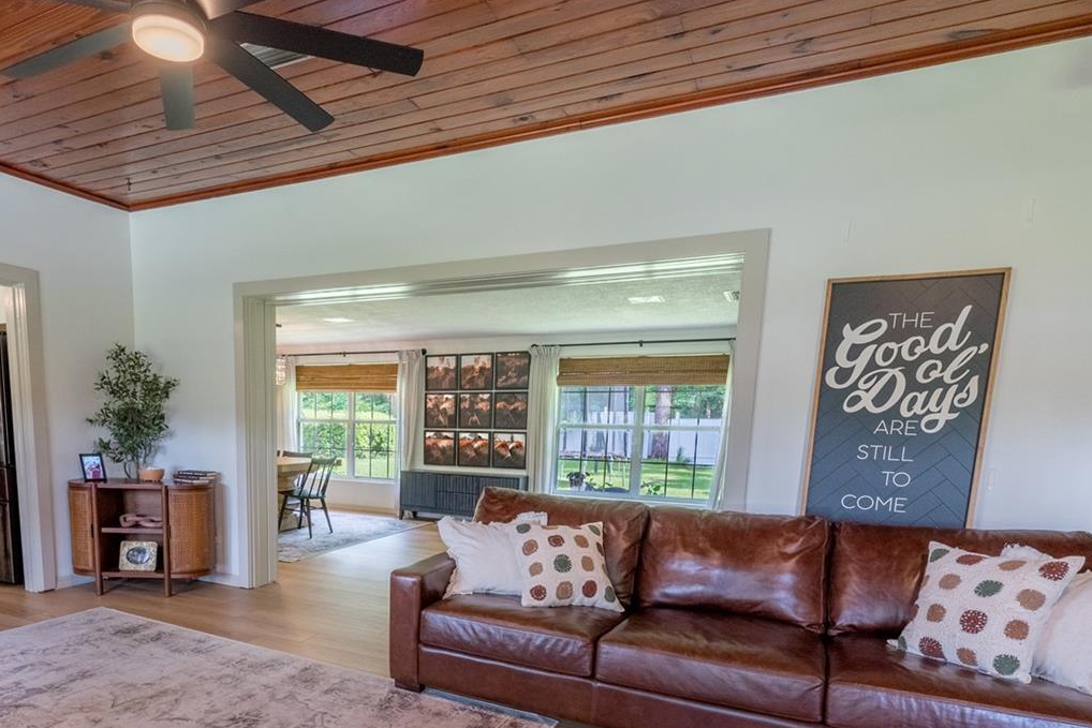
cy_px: 527
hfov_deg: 77.2
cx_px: 411
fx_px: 667
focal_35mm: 22
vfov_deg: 55.1
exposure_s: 1/200
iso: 500
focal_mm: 14
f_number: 9
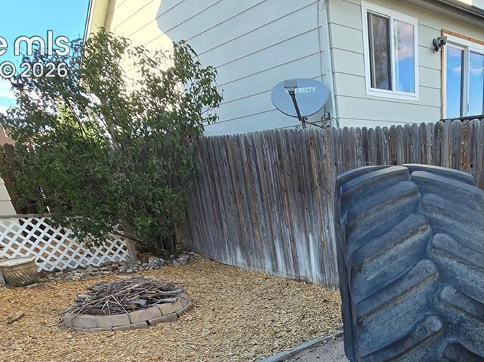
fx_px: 391
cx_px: 392
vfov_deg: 41.7
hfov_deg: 58.3
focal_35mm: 28
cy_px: 378
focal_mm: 2.2
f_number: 2.2
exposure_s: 1/294
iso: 50
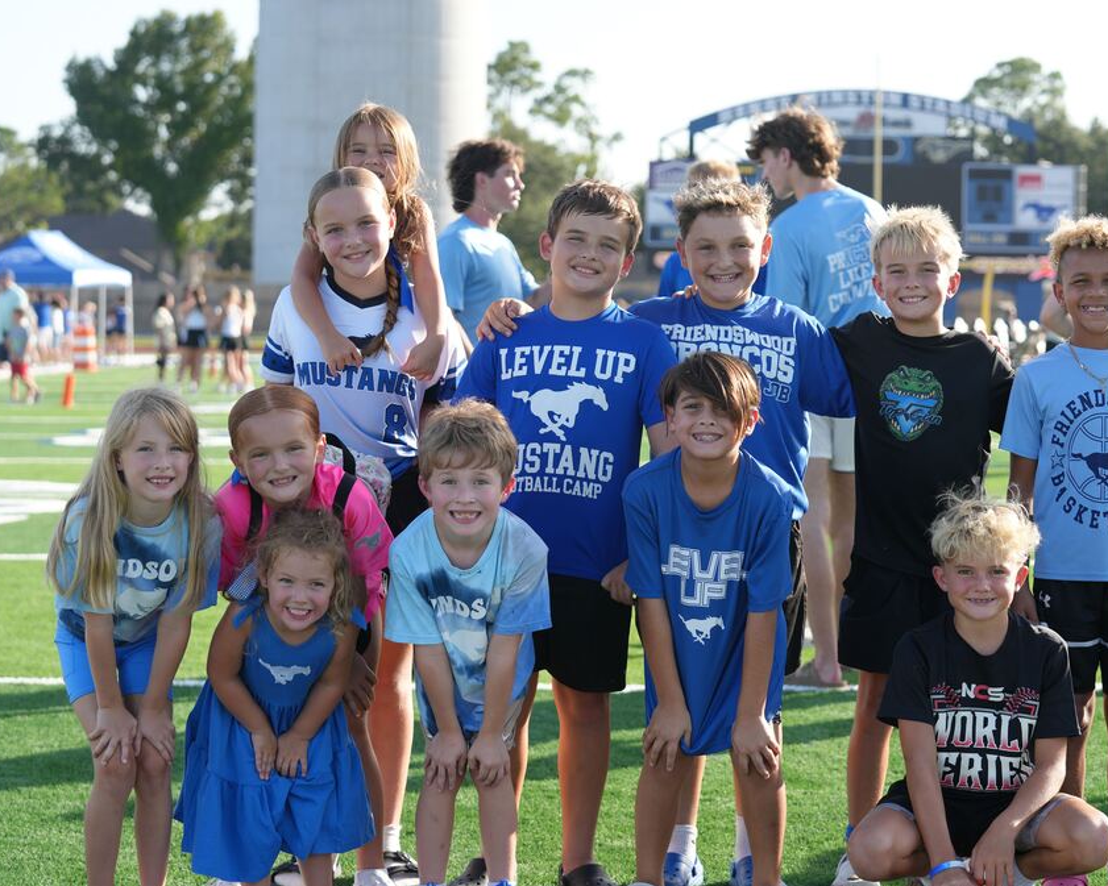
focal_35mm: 80
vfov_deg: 19.2
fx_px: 2624
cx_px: 555
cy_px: 439
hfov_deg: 23.8
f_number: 4.5
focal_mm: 70
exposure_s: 1/320
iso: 100
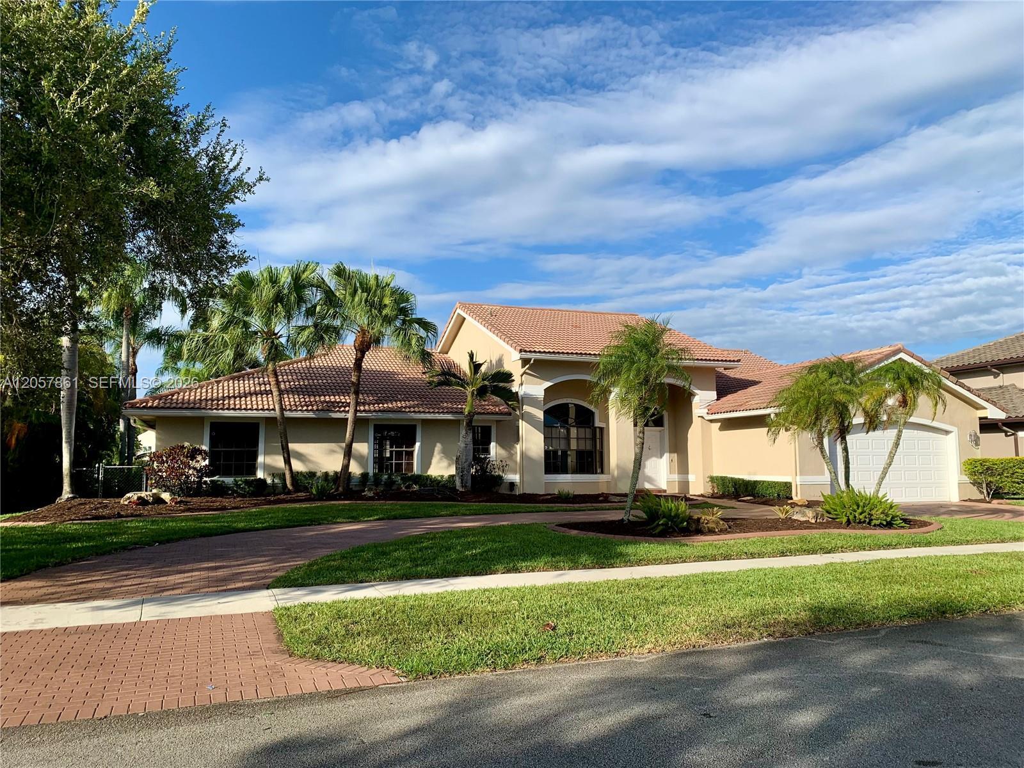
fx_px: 769
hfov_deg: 67.3
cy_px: 384
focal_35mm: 26
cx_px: 512
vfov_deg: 53.1
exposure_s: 1/1880
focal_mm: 4.25
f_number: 1.8
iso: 25
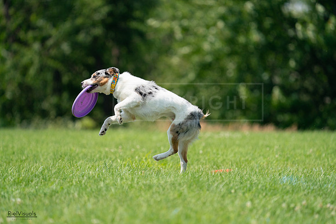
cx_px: 168
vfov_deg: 3.1
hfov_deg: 4.7
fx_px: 4117
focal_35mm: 441
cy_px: 112
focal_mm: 441
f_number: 6.3
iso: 1000
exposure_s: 1/4000
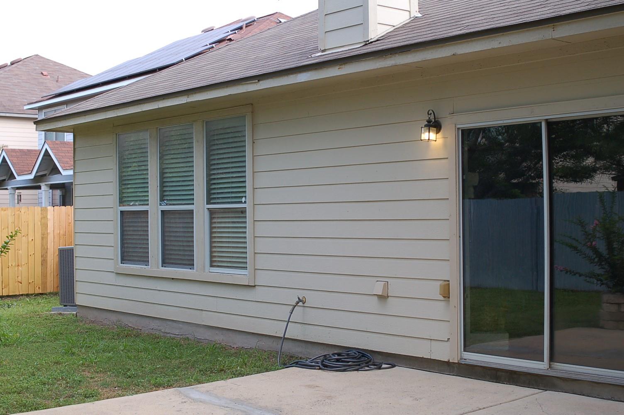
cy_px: 208
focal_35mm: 52
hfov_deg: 37.9
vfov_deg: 25.7
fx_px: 909
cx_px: 312
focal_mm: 35
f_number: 6.3
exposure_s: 1/160
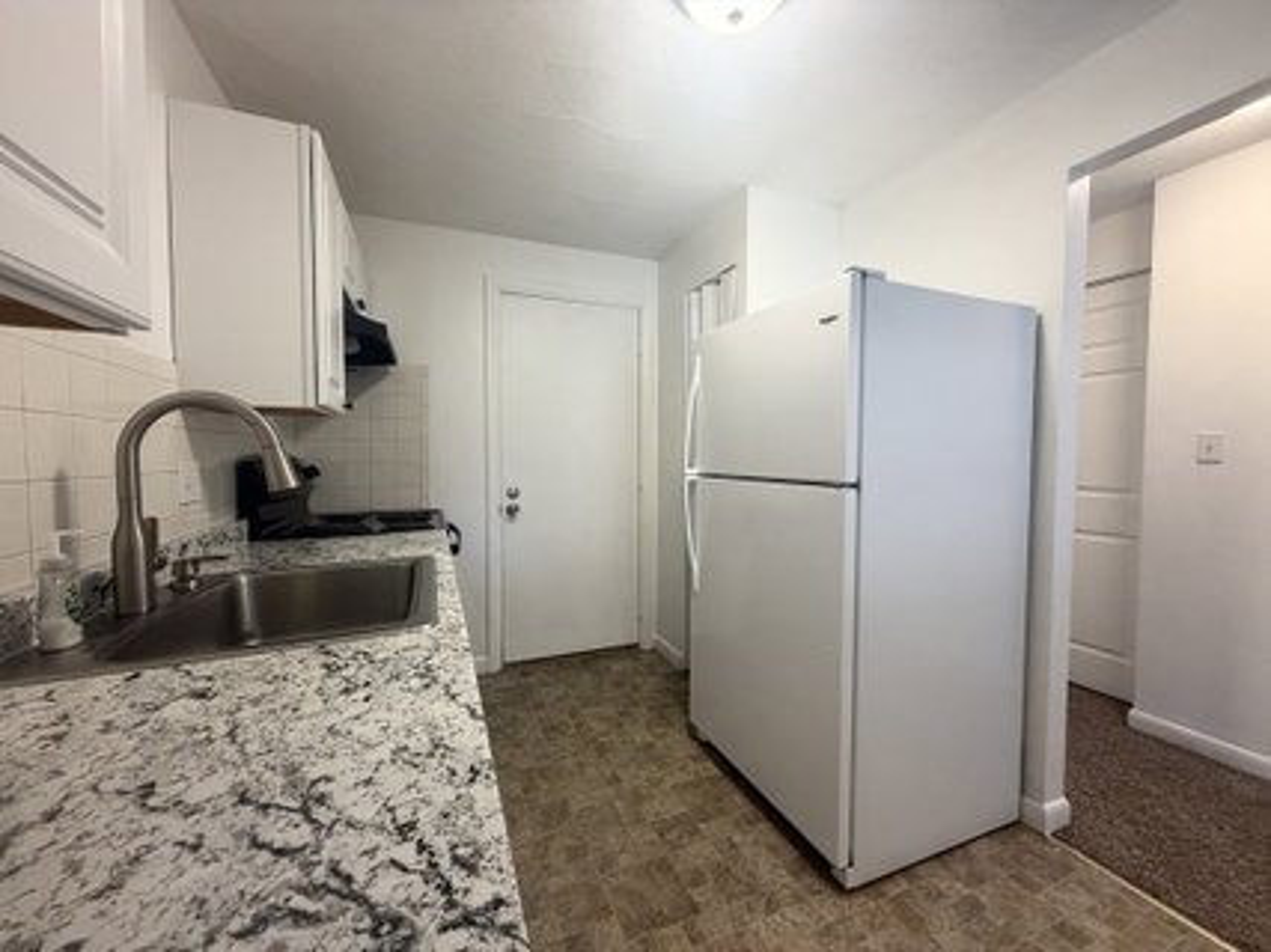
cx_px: 636
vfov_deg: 85.6
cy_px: 476
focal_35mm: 14
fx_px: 514
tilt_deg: -2.5
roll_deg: +0.2
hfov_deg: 102.1
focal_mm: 2.22
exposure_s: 1/120
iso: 250
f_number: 2.2
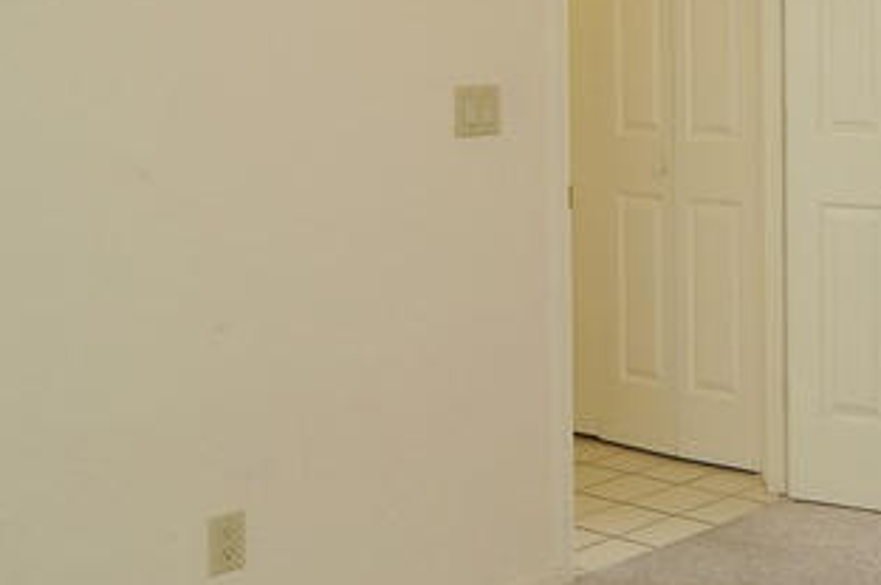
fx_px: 1442
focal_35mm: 59
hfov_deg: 28.3
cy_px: 40
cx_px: 1127
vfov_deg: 22.3
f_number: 5.6
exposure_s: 1/30
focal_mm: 12
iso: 320
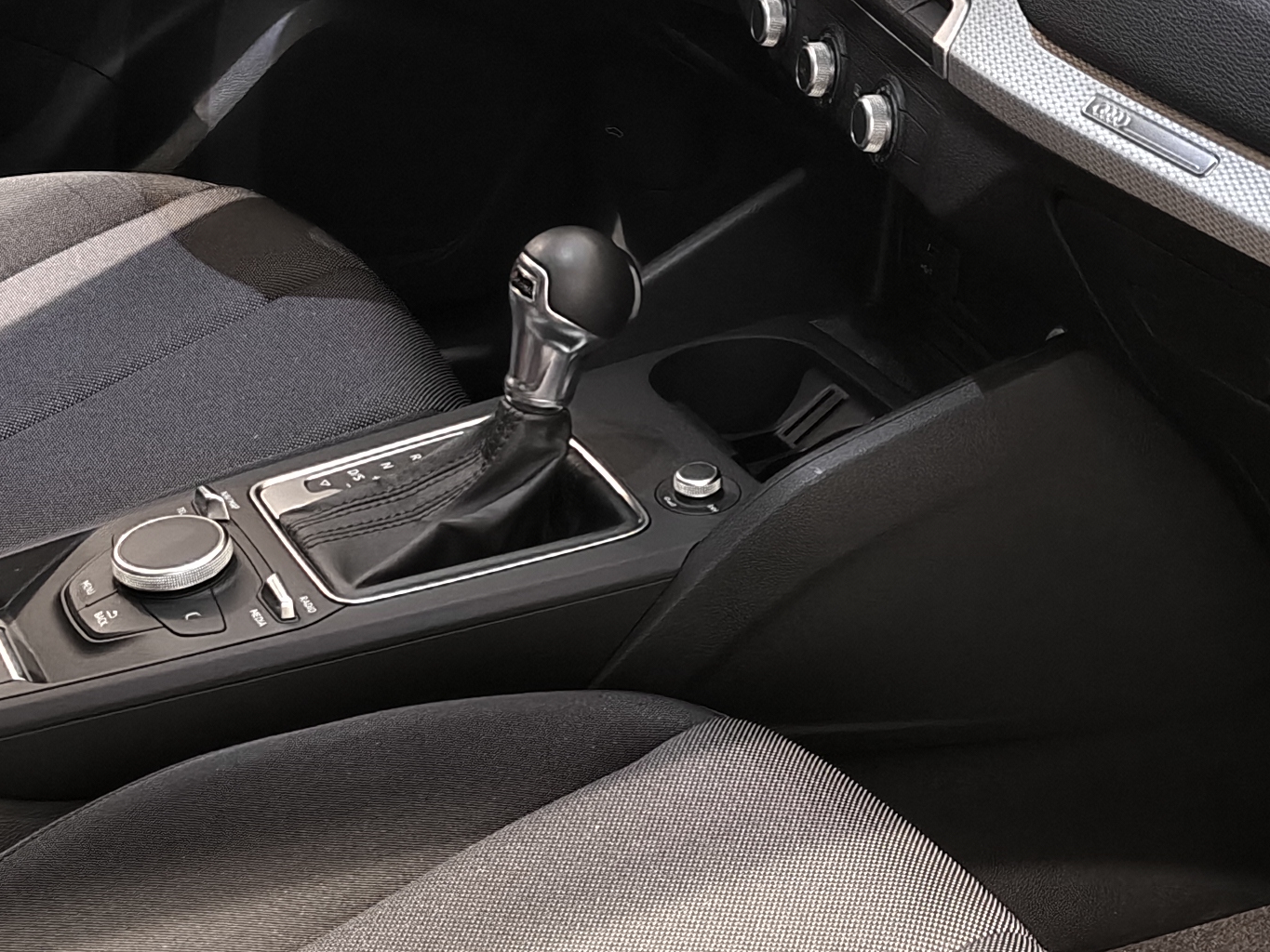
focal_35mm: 69
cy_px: 407
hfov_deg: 28.1
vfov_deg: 21.3
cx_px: 740
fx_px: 2532
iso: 377
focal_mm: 5.56
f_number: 1.88
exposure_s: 1/33.3
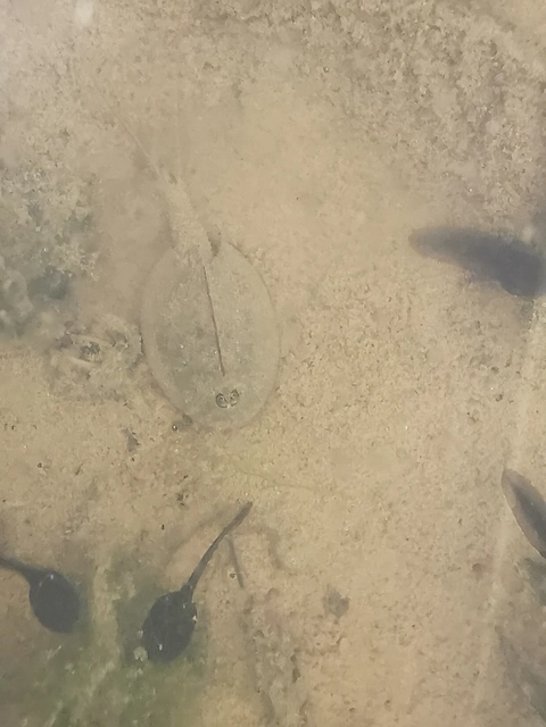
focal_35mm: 50
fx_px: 1052
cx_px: 273
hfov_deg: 29.1
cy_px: 364
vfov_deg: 38.2
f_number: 2.2
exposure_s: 1/50
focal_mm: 2.35
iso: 160
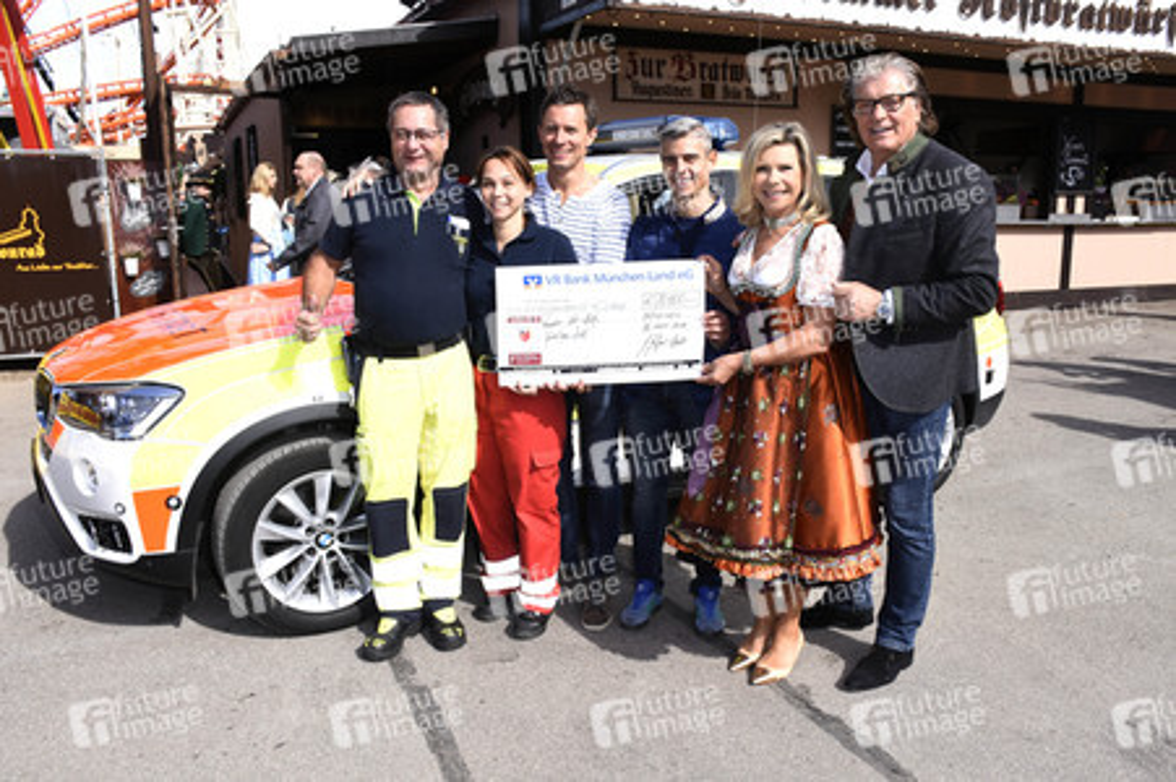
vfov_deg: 43.5
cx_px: 588
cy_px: 391
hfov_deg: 62.0
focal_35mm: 30
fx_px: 979
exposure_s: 1/160
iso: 160
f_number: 9
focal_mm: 20
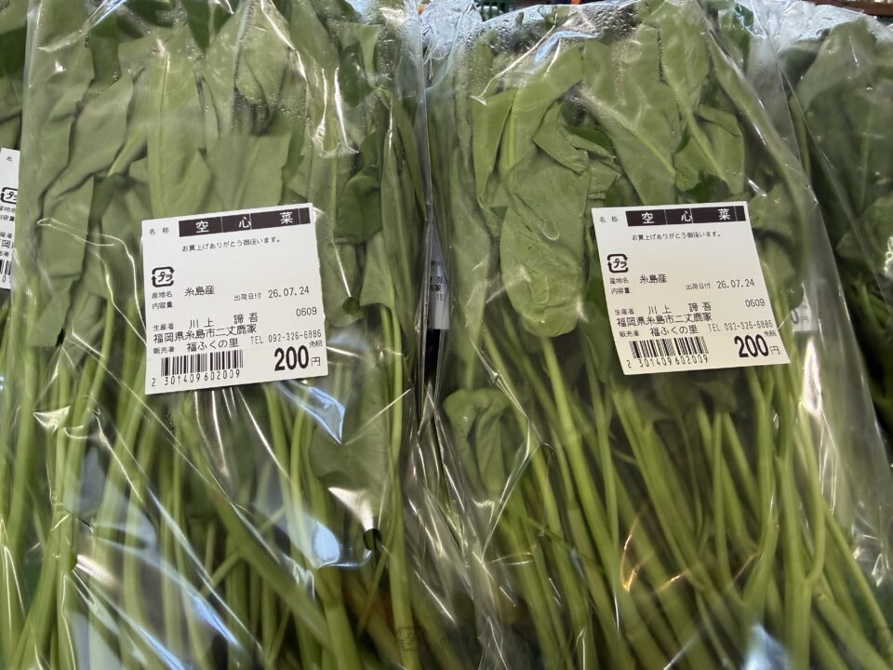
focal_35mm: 24
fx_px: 619
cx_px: 446
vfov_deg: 56.8
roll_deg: -2.5
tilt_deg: -28.2
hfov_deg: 71.6
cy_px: 335
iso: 250
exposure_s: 1/120
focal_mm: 2.22
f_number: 2.2
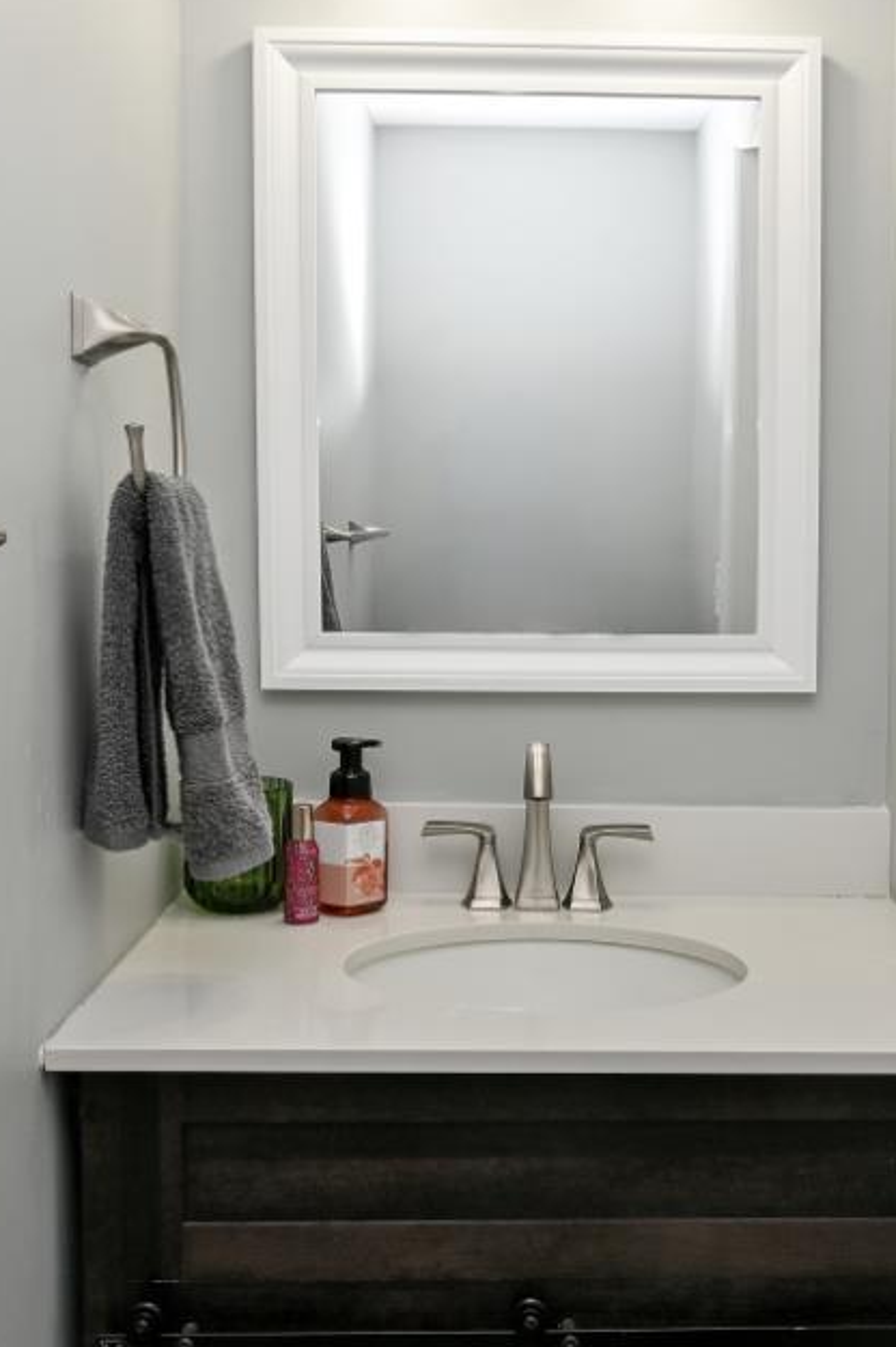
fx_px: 1345
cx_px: 588
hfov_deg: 36.5
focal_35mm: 36
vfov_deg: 53.0
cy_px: 750
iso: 250
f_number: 8
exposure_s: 1/80
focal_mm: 15
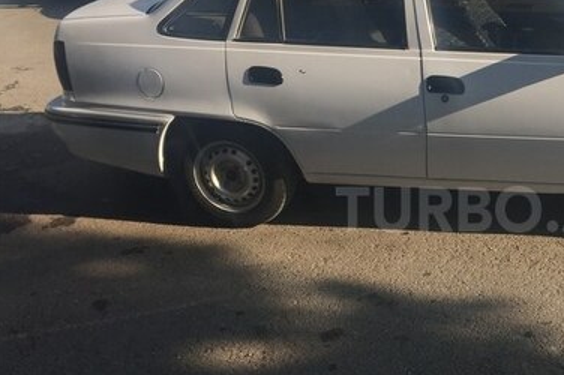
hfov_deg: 35.7
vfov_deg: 25.5
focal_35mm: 53
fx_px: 830
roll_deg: +2.1
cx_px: 489
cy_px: 209
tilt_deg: -24.4
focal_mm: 4.15
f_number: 2.2
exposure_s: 1/964
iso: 32
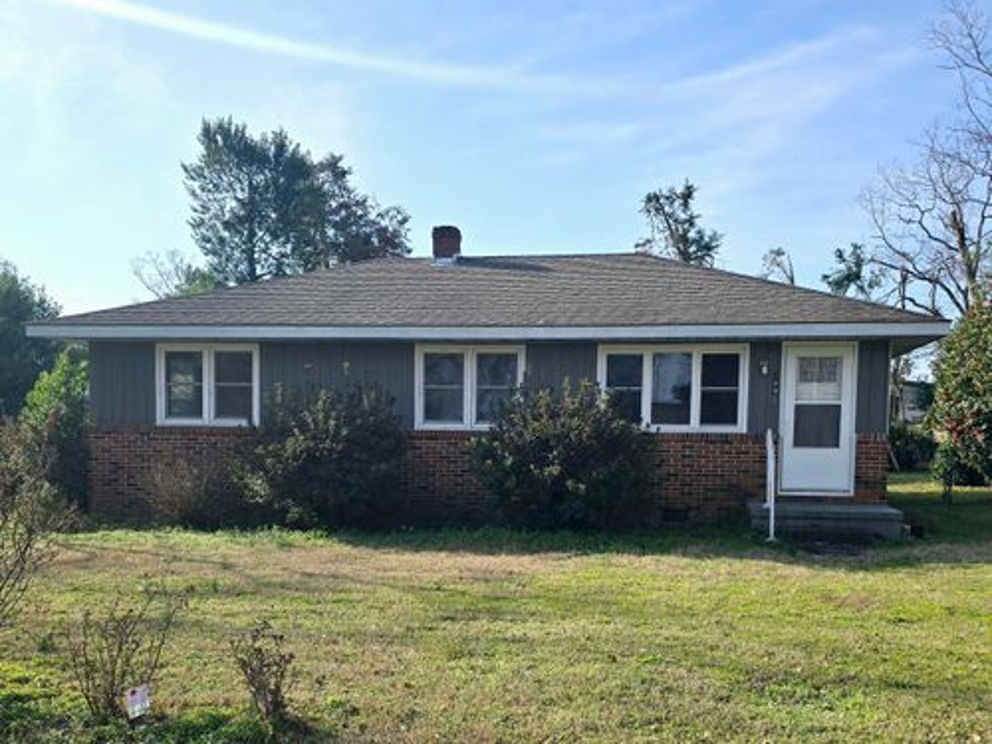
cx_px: 496
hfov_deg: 73.9
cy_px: 372
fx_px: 659
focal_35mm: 23
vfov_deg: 58.9
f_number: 1.7
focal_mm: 6.3
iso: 12
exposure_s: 1/769
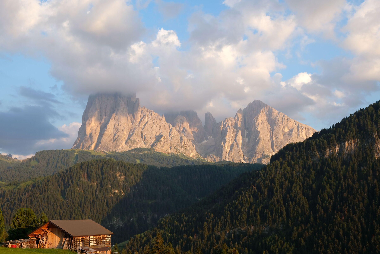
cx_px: 190
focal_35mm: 43
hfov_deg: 45.4
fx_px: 454
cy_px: 127
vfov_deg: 31.2
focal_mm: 28.9
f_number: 5.6
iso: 200
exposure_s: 1/150
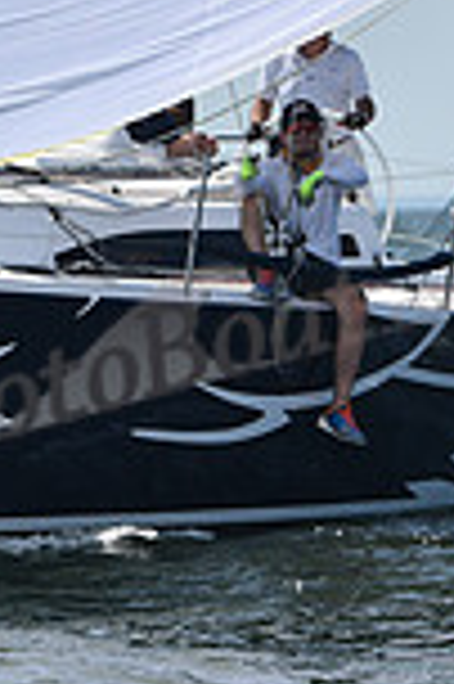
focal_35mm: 401
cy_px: 187
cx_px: -373
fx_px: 7602
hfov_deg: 3.4
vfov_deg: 5.1
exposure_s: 1/1250
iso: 250
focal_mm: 105
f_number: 8
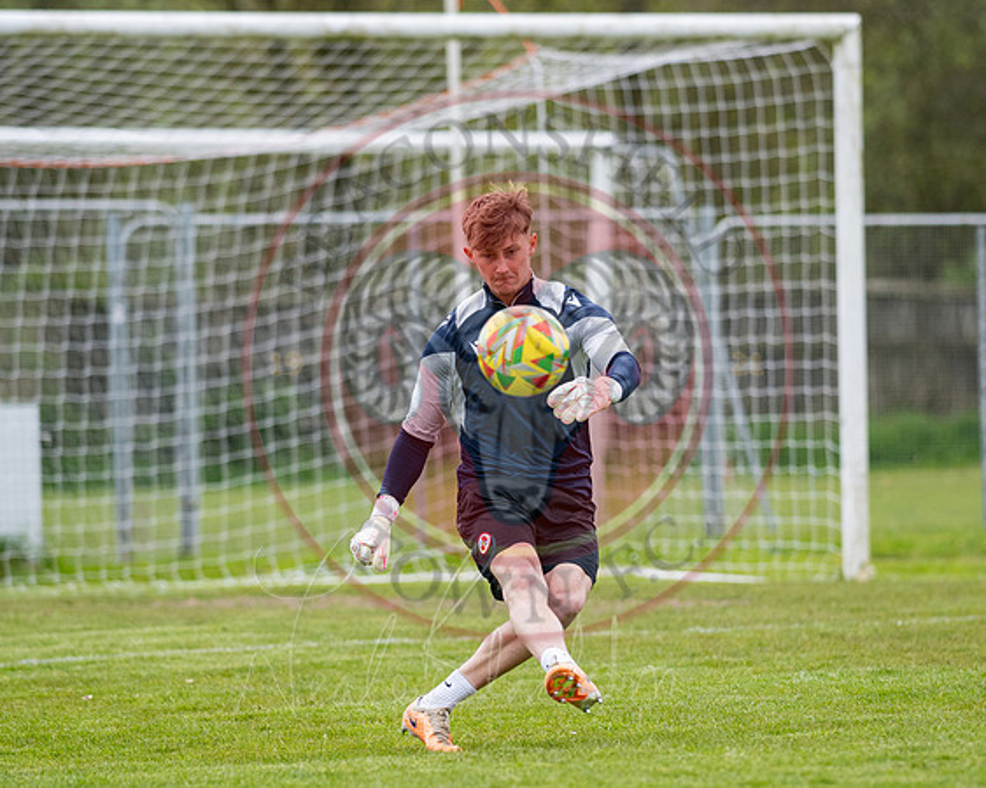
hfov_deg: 7.3
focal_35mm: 264
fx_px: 7714
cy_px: 398
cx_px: 556
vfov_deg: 5.8
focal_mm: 135
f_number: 2
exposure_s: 1/8000
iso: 400
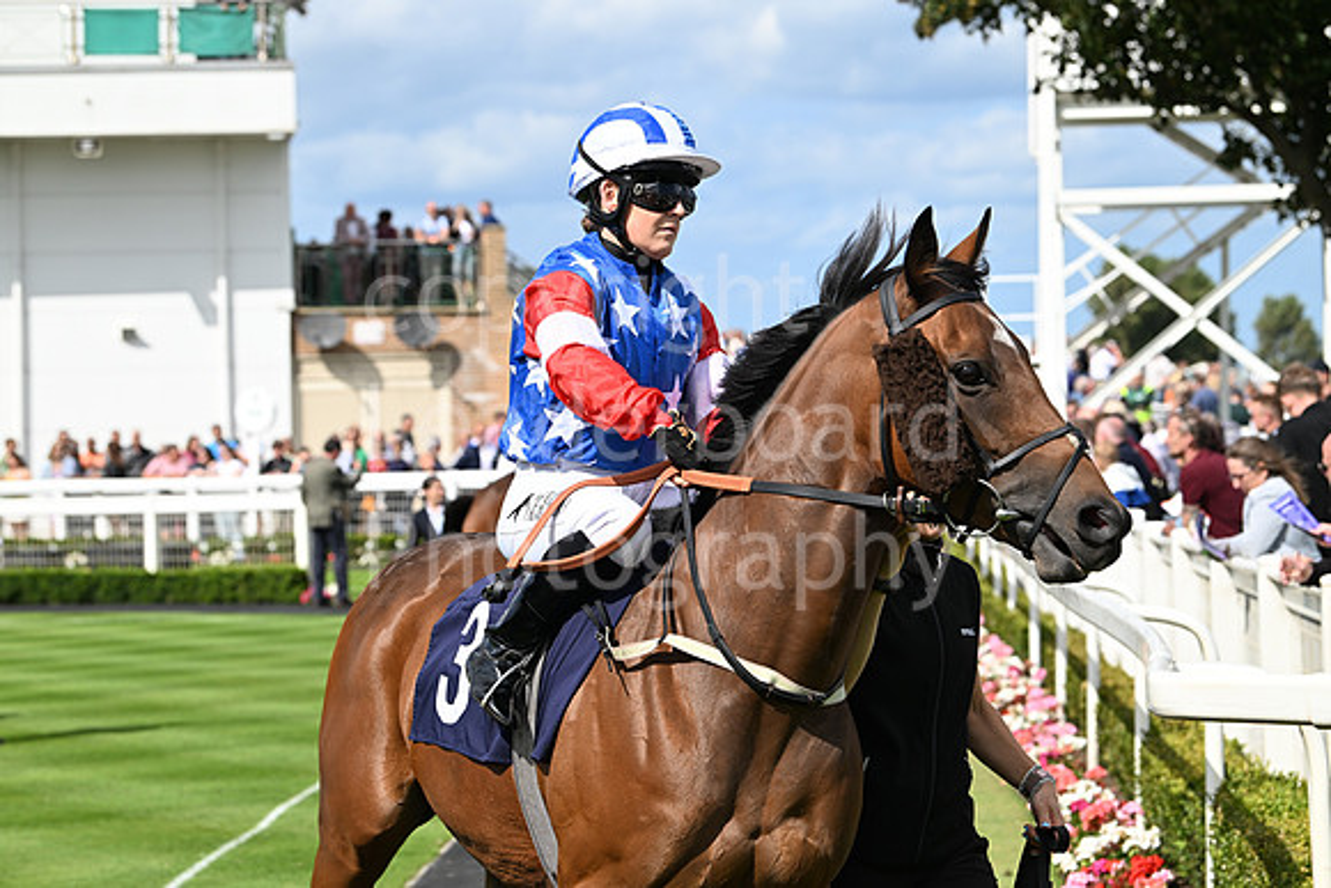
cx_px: 666
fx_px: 3772
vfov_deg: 13.4
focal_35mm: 102
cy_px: 444
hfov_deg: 20.0
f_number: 5.6
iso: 500
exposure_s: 1/2500
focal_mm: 102
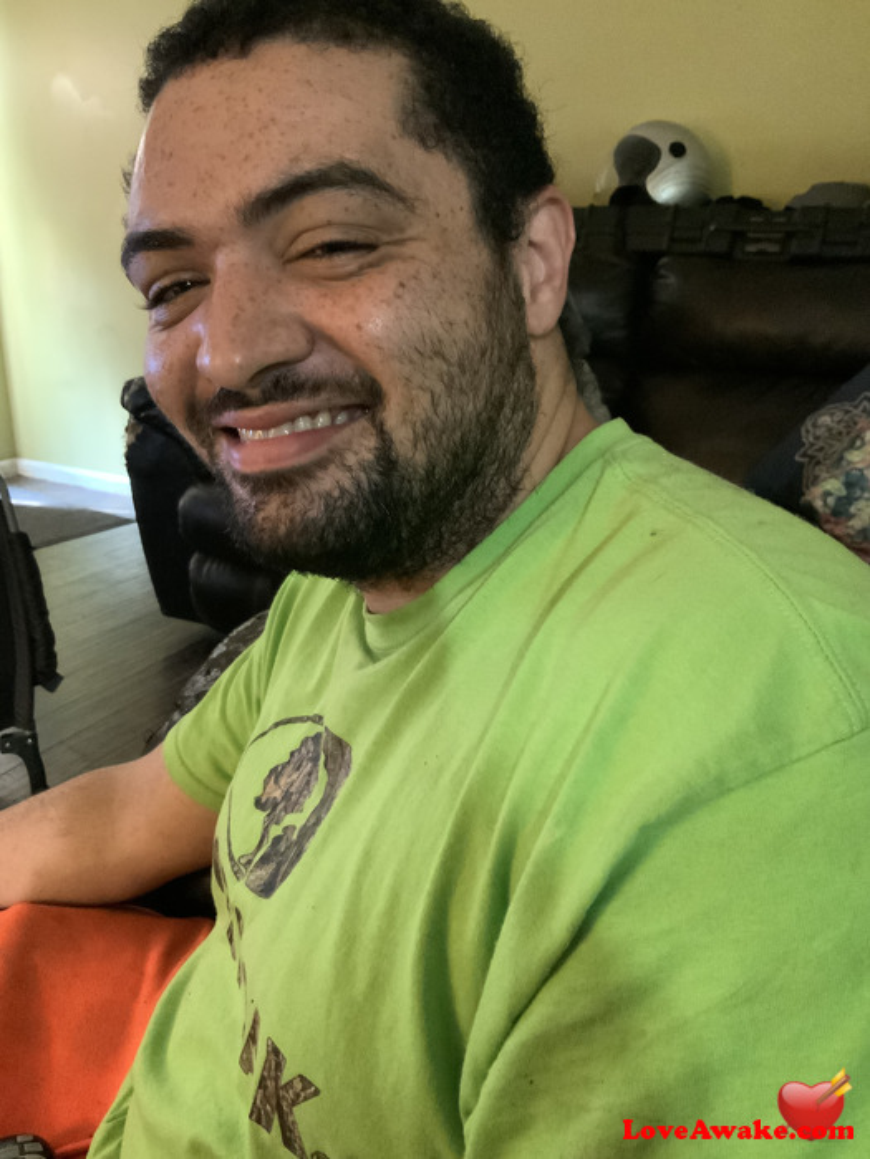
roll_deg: -1.1
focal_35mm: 29
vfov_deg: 61.7
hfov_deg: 48.2
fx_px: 972
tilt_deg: -18.6
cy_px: 580
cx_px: 435
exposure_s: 1/15
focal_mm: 3
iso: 640
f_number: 1.8
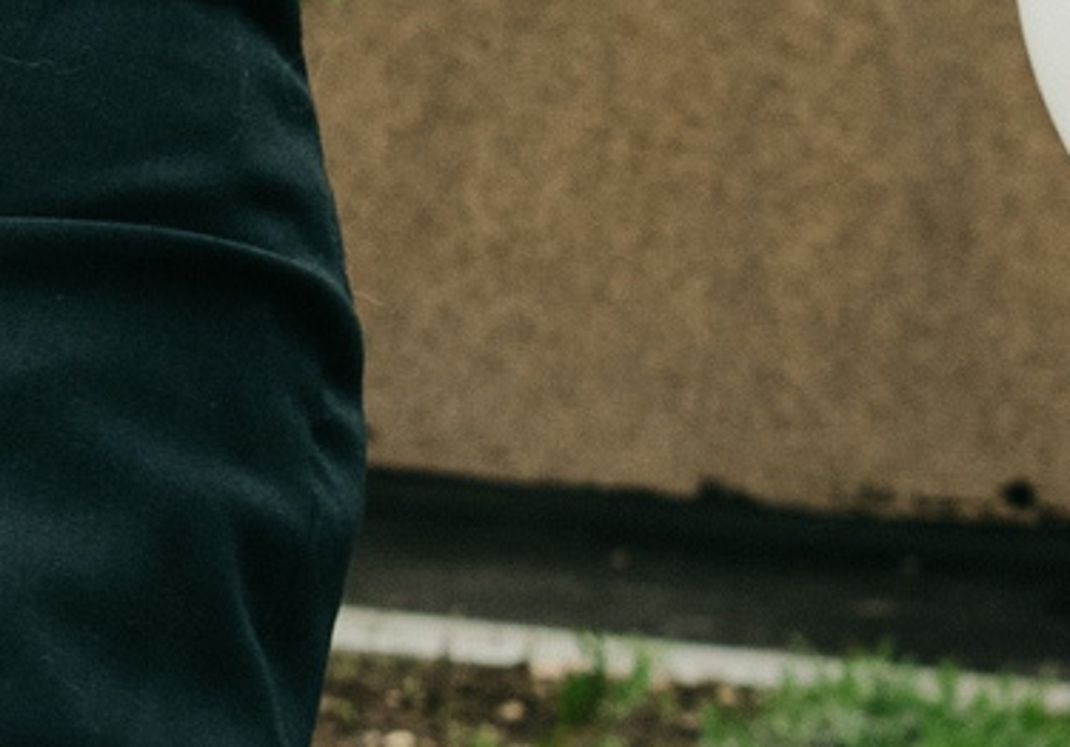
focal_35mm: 250
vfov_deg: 5.7
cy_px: 113
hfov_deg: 7.4
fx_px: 7542
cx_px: -1769
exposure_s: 1/320
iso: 100
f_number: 5
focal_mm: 30
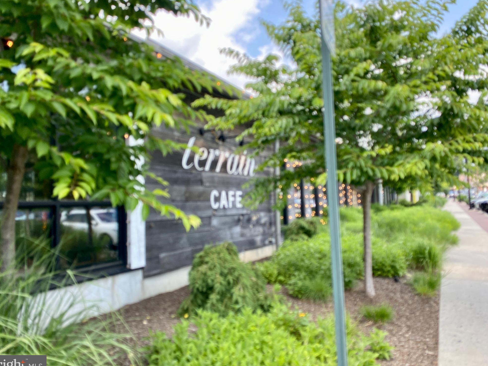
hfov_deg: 65.3
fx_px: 381
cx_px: 238
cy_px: 185
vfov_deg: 51.4
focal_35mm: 27
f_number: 1.8
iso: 32
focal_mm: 4.25
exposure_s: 1/493
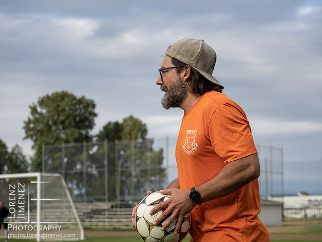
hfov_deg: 24.4
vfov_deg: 18.4
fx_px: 744
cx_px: 161
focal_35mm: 80
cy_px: 121
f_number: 2.8
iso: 125
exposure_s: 1/1250
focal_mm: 40
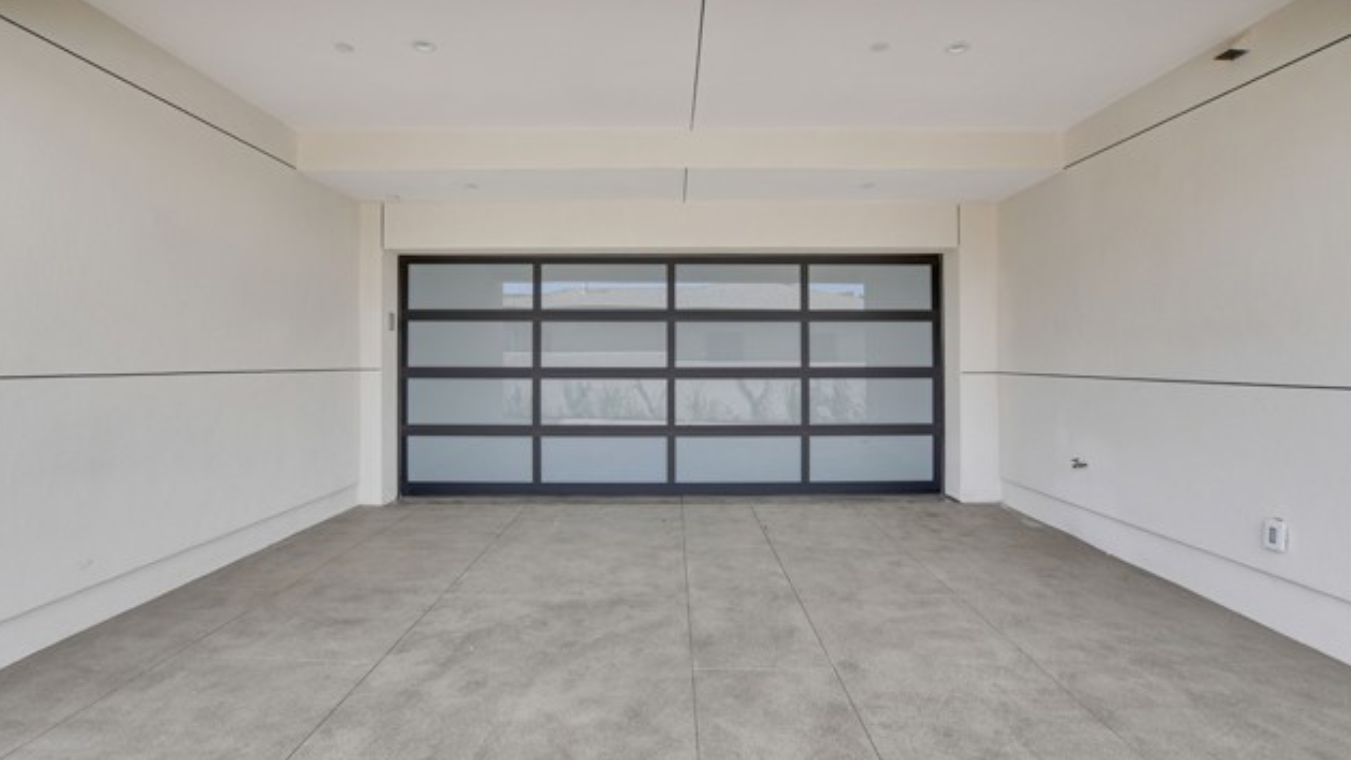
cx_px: 674
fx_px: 573
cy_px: 360
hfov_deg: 99.4
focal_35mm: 16
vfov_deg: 67.1
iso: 400
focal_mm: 10
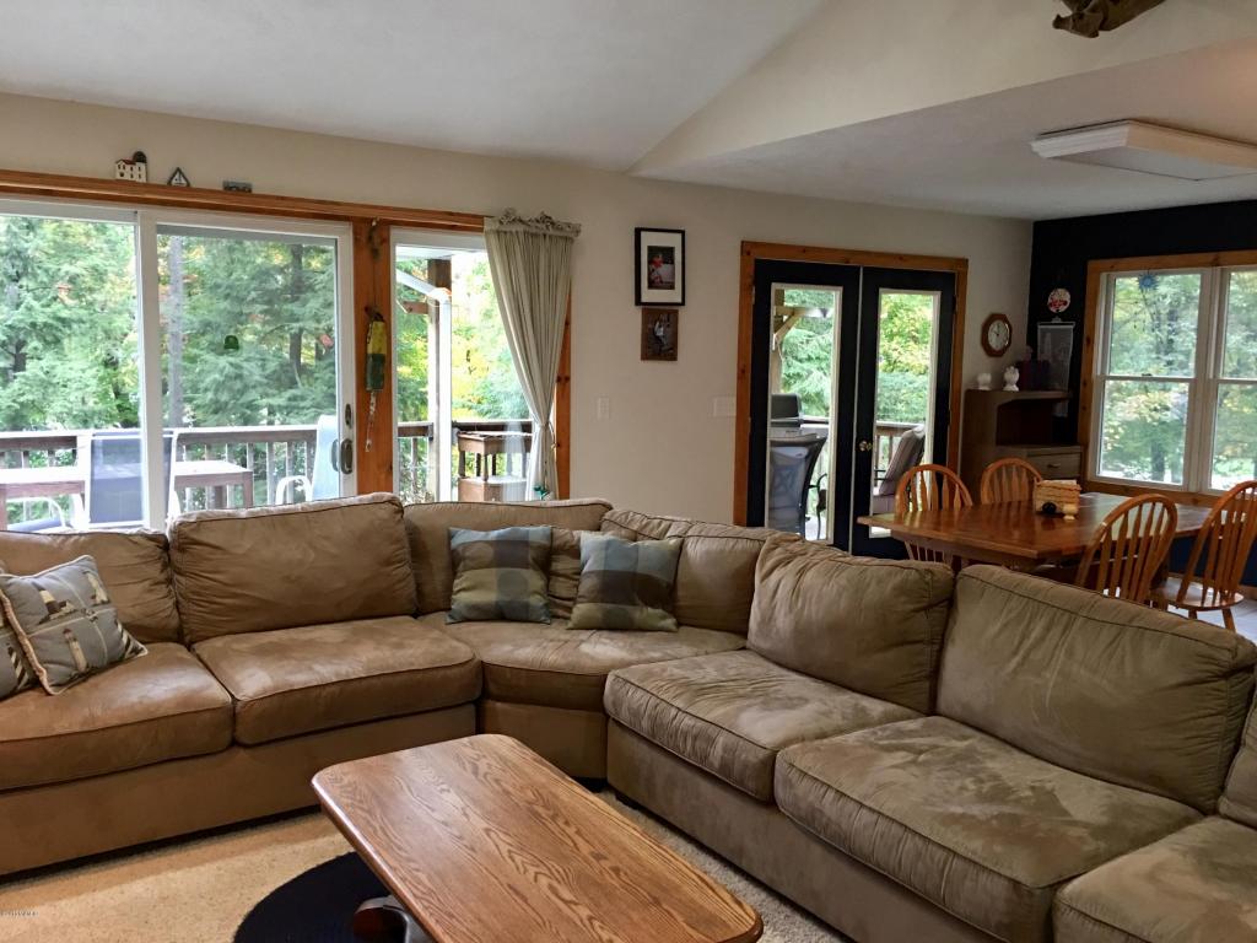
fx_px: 1053
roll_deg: -0.4
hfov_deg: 61.7
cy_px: 472
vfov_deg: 48.2
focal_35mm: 29
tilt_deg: -5.5
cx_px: 628
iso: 100
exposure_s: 1/15
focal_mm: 4.15
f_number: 2.2
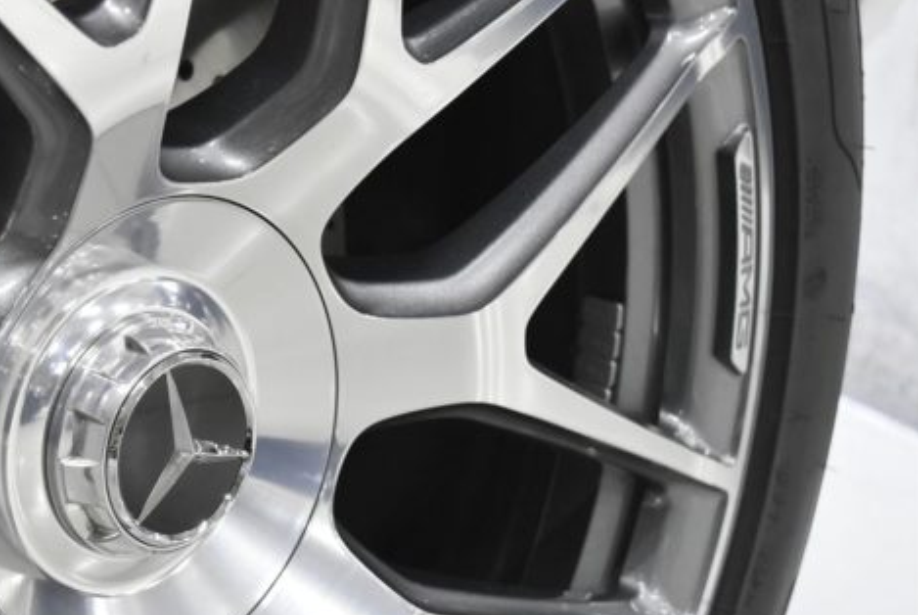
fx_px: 2298
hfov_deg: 22.3
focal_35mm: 90
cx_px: 198
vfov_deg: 15.2
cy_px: 375
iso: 3200
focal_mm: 38
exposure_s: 1/100
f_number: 4.8
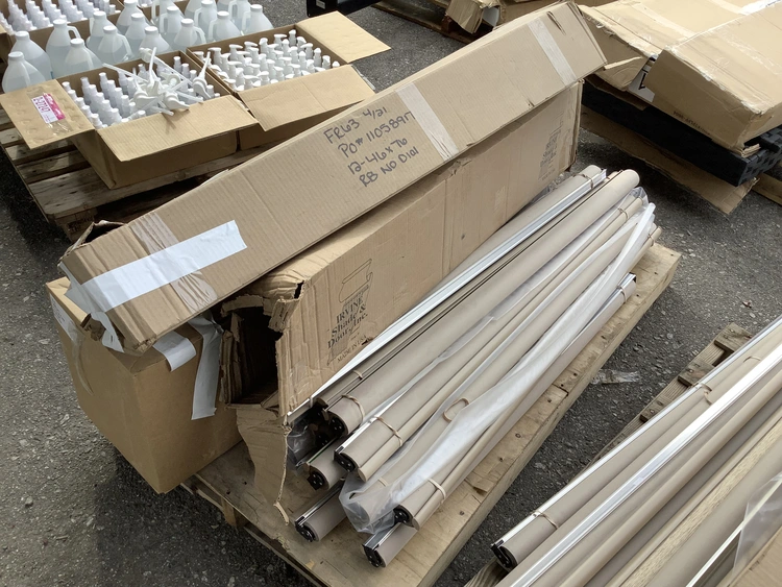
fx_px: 701
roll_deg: -1.9
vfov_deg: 45.5
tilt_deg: -44.1
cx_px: 391
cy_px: 294
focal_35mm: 31
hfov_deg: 58.3
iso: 25
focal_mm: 3.3
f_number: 2.4
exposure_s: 1/413
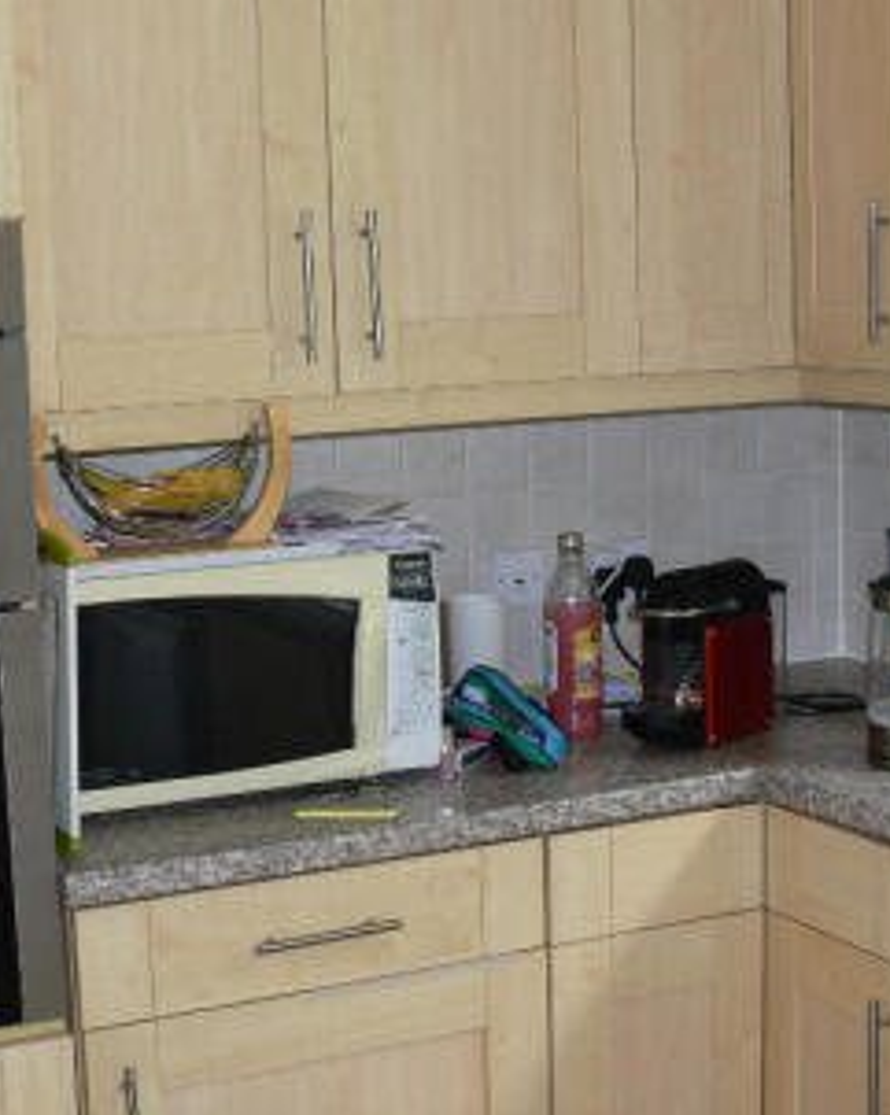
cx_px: 423
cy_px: 567
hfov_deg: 23.1
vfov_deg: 28.7
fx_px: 2176
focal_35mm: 66
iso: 100
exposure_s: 1/30
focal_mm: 7.4
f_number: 2.8
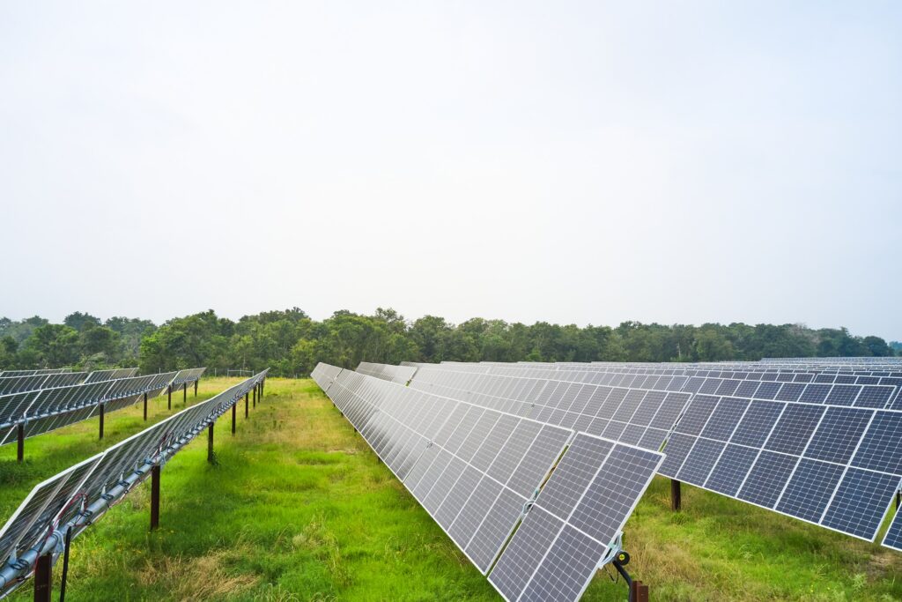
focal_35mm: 28
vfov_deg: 46.4
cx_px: 451
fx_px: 702
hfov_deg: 65.5
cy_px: 301
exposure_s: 1/200
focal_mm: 10.26
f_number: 5.6
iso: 100
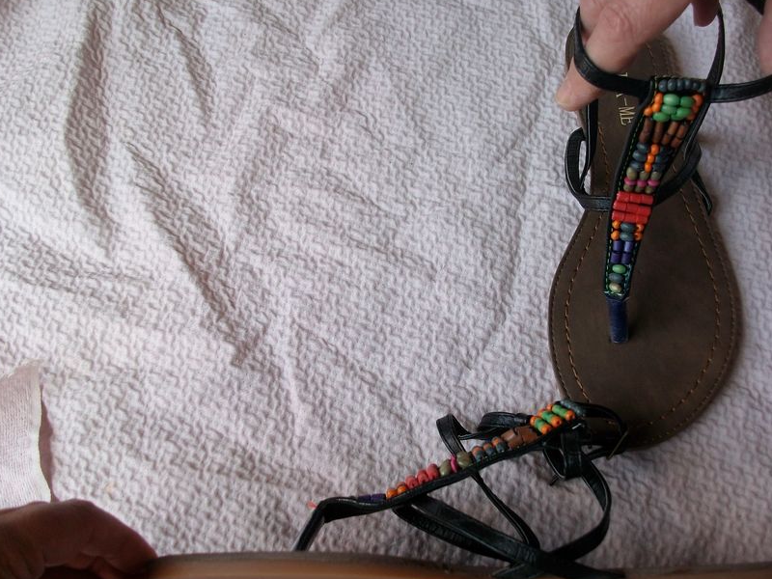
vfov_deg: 35.9
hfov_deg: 46.6
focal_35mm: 40
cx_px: 455
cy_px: 318
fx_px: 892
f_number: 2.9
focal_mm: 5.7
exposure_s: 1/105
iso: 80
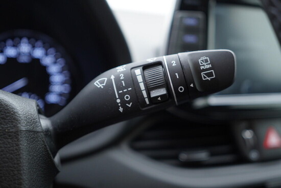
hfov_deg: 53.1
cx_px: 140
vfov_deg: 36.9
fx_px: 281
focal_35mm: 36
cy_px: 94
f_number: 2.8
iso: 200
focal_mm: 24
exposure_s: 1/40
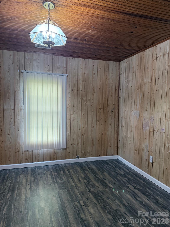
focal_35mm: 24
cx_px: 85
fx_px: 157
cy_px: 114
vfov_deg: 71.6
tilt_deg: -1.9
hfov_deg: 56.8
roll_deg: -1.5
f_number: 1.78
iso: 160
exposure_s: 1/60
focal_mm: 6.76
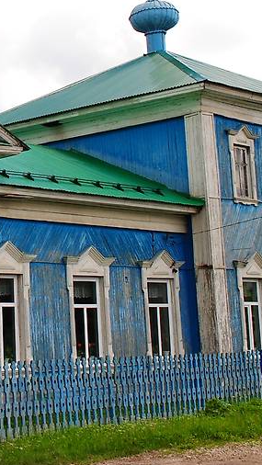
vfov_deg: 25.5
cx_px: -91
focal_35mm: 82
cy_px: 102
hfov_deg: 14.1
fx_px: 1012
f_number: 10
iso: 200
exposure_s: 1/250
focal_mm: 22
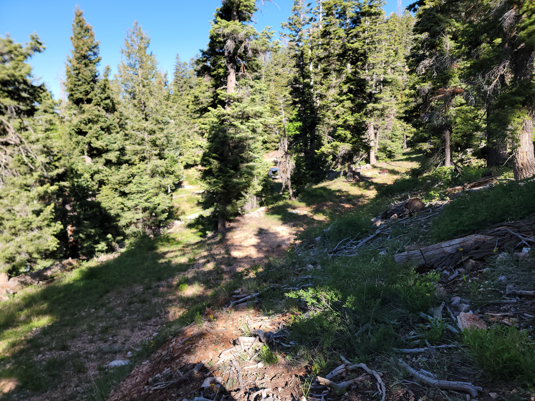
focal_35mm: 24
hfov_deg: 71.6
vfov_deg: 56.8
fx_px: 371
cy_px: 200
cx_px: 268
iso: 16
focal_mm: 6.7
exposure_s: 1/305
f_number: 1.8
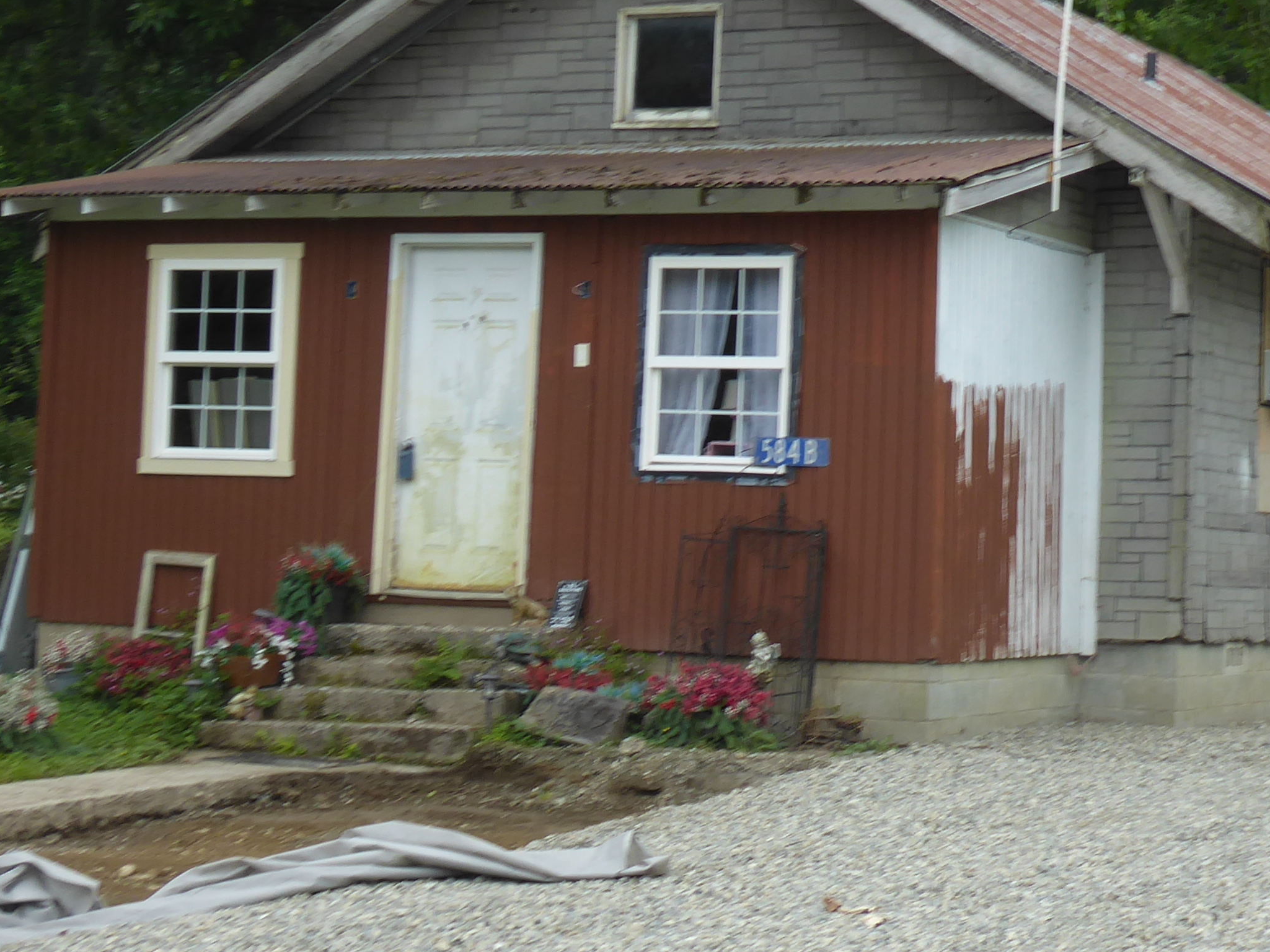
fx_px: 3009
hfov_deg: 23.3
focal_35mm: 82
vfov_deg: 18.0
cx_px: 1127
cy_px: 482
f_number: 3.8
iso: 80
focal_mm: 7.2
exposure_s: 1/100
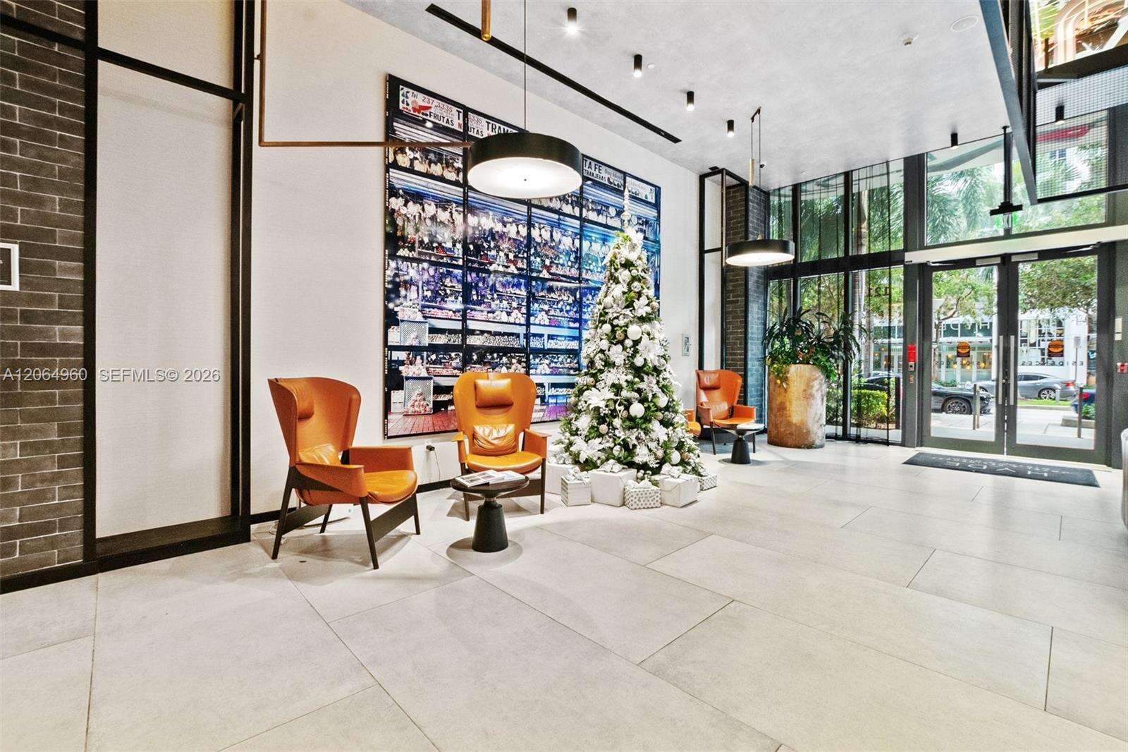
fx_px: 470
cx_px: 564
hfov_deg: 100.4
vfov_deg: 77.3
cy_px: 376
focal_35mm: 15
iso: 2800
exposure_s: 1/15
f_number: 8
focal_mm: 10
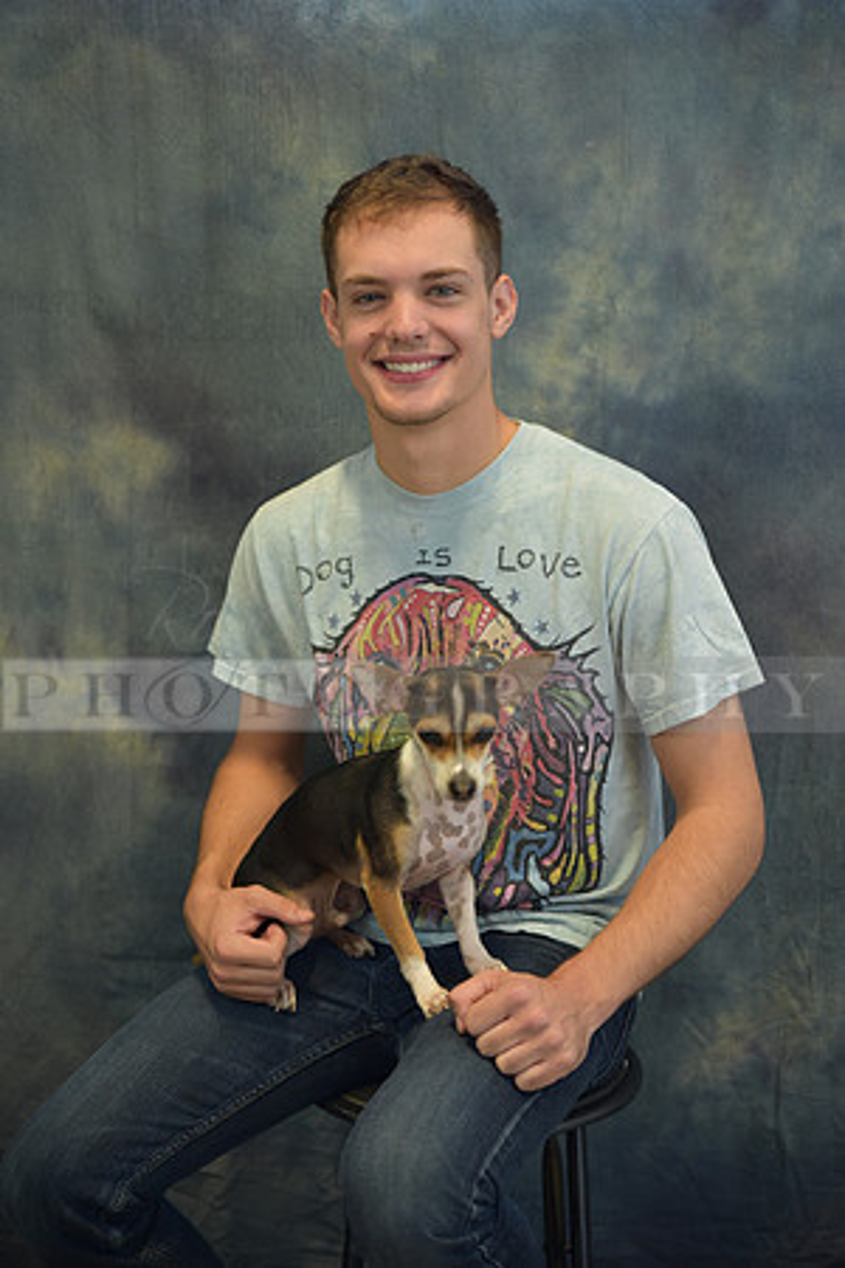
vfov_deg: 34.5
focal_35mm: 58
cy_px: 634
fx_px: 2042
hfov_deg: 23.4
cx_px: 422
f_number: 2.8
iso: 200
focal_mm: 58
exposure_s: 1/30
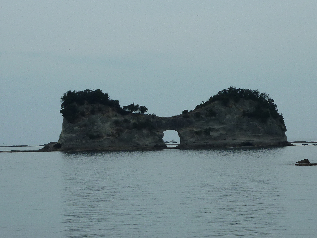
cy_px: 119
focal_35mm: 173
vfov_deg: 8.6
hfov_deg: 11.4
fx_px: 1584
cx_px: 158
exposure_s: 1/500
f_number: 5
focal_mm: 15.8
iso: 80
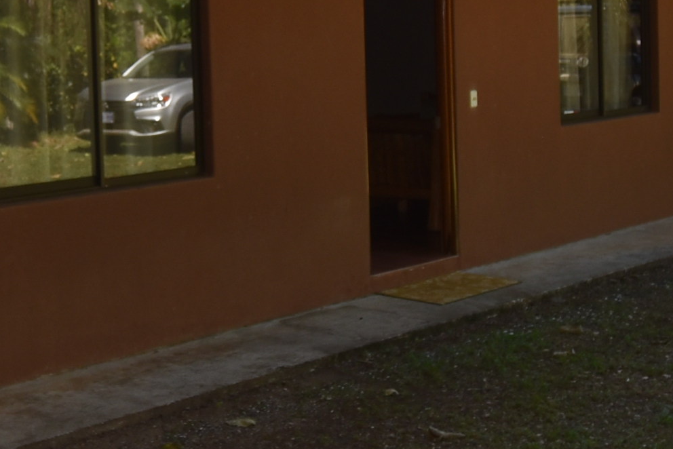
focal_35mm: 68
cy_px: 93
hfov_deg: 29.1
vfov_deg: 19.8
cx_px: 146
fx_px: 1272
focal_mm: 10
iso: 110
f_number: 5
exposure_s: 1/200
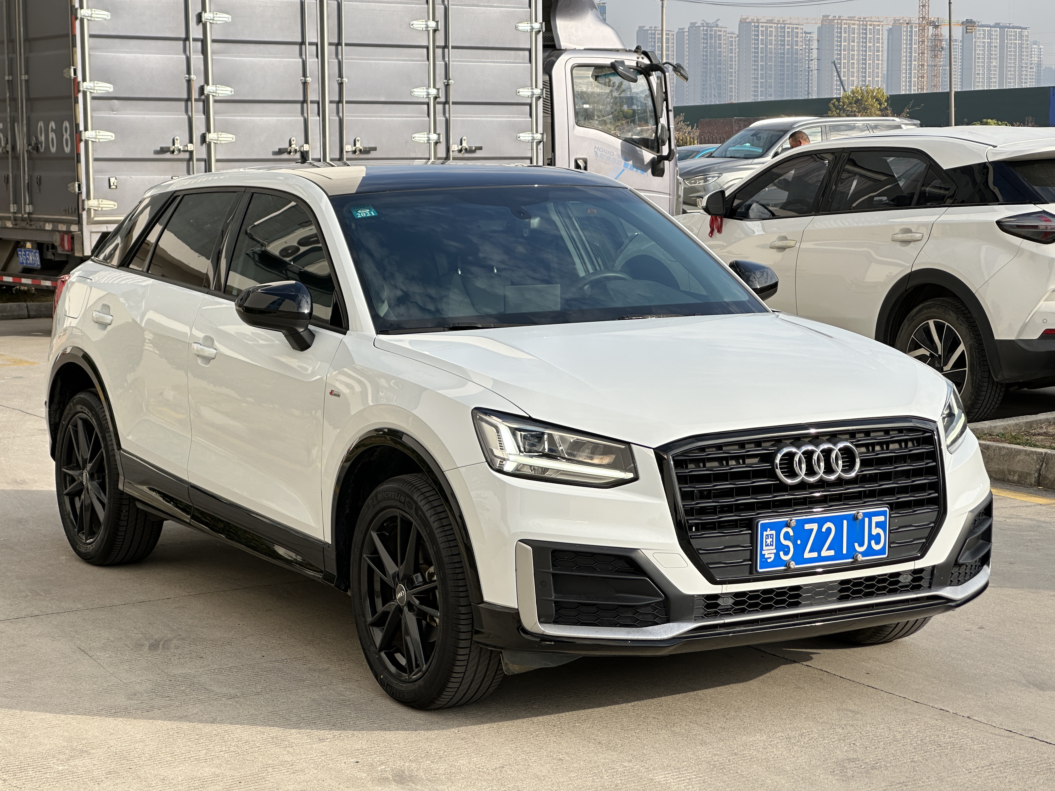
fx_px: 2347
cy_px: 396
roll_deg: +0.4
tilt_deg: -5.7
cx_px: 528
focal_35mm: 77
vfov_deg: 19.1
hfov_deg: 25.3
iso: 32
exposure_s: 1/421
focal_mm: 9
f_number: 2.8
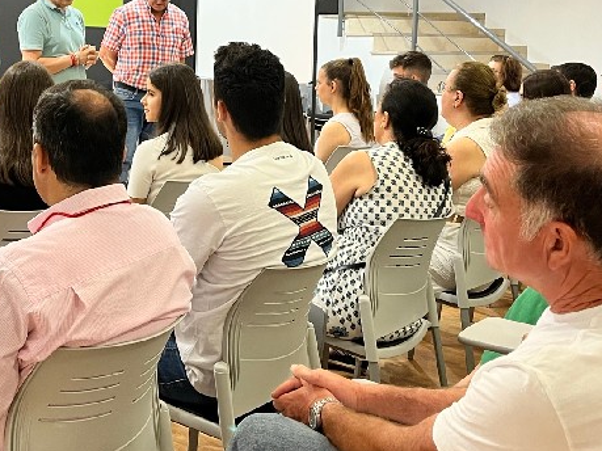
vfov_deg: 28.1
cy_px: 112
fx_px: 887
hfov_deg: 36.9
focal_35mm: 51
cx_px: 174
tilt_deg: -5.0
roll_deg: -0.9
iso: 80
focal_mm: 5.1
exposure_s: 1/50
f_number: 1.6
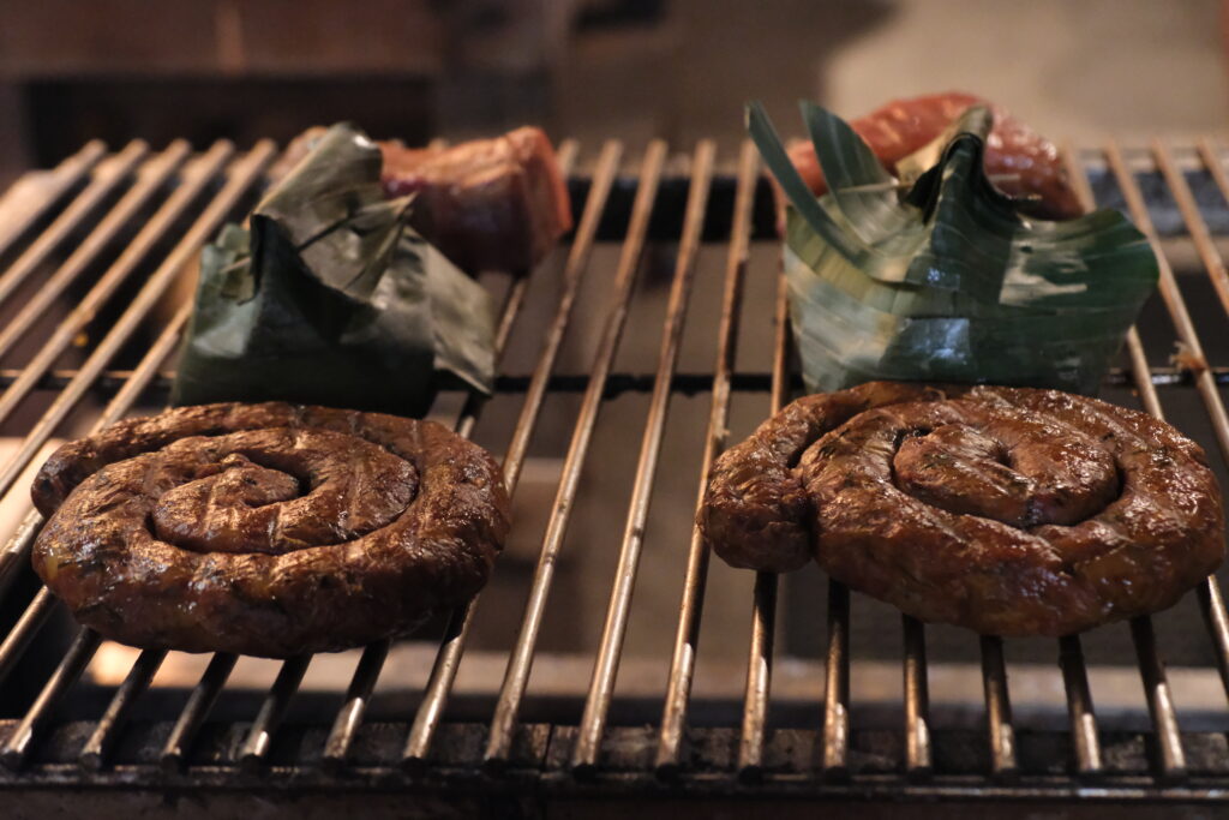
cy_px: 410
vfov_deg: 20.6
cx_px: 614
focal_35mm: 66
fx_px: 2253
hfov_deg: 30.5
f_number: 4.7
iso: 12800
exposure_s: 1/56
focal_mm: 43.9
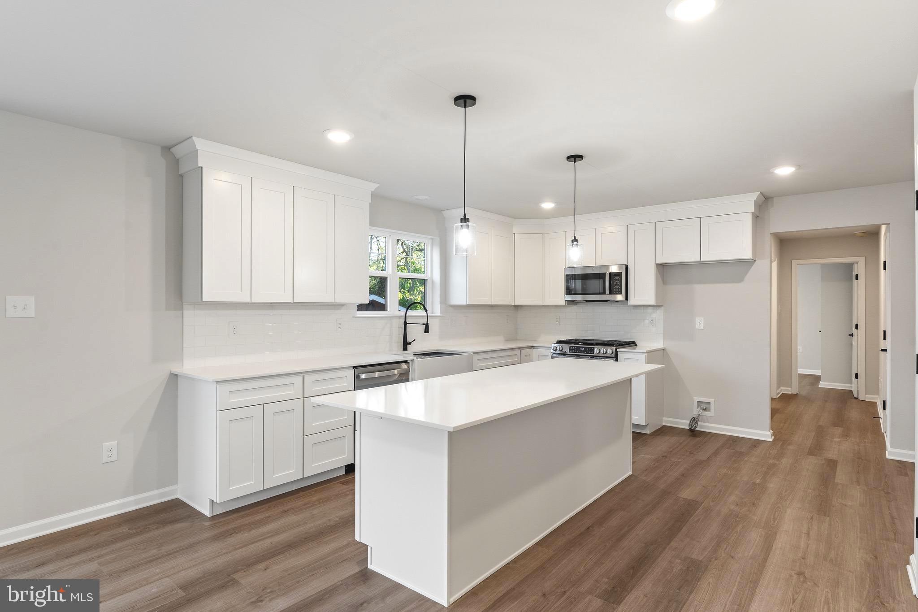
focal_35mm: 19
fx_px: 484
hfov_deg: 86.9
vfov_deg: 64.5
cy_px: 306
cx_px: 459
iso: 500
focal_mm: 19
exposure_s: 1/5
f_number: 8
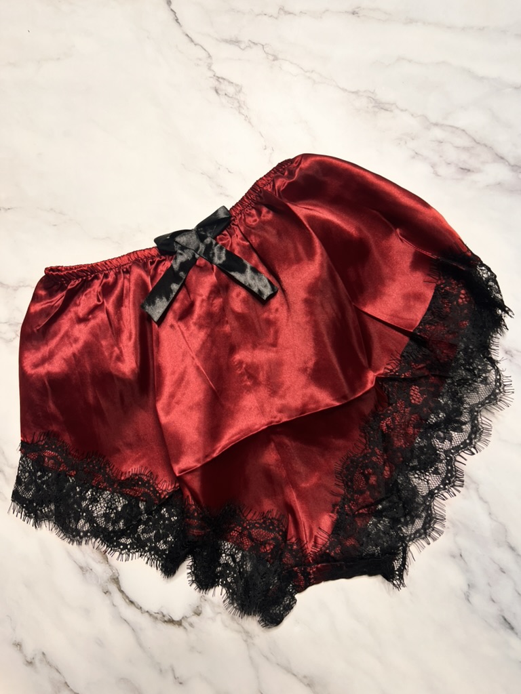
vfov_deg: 67.3
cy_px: 347
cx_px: 260
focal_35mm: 26
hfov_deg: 53.1
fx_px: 522
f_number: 1.5
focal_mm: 5.7
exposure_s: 1/100
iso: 64
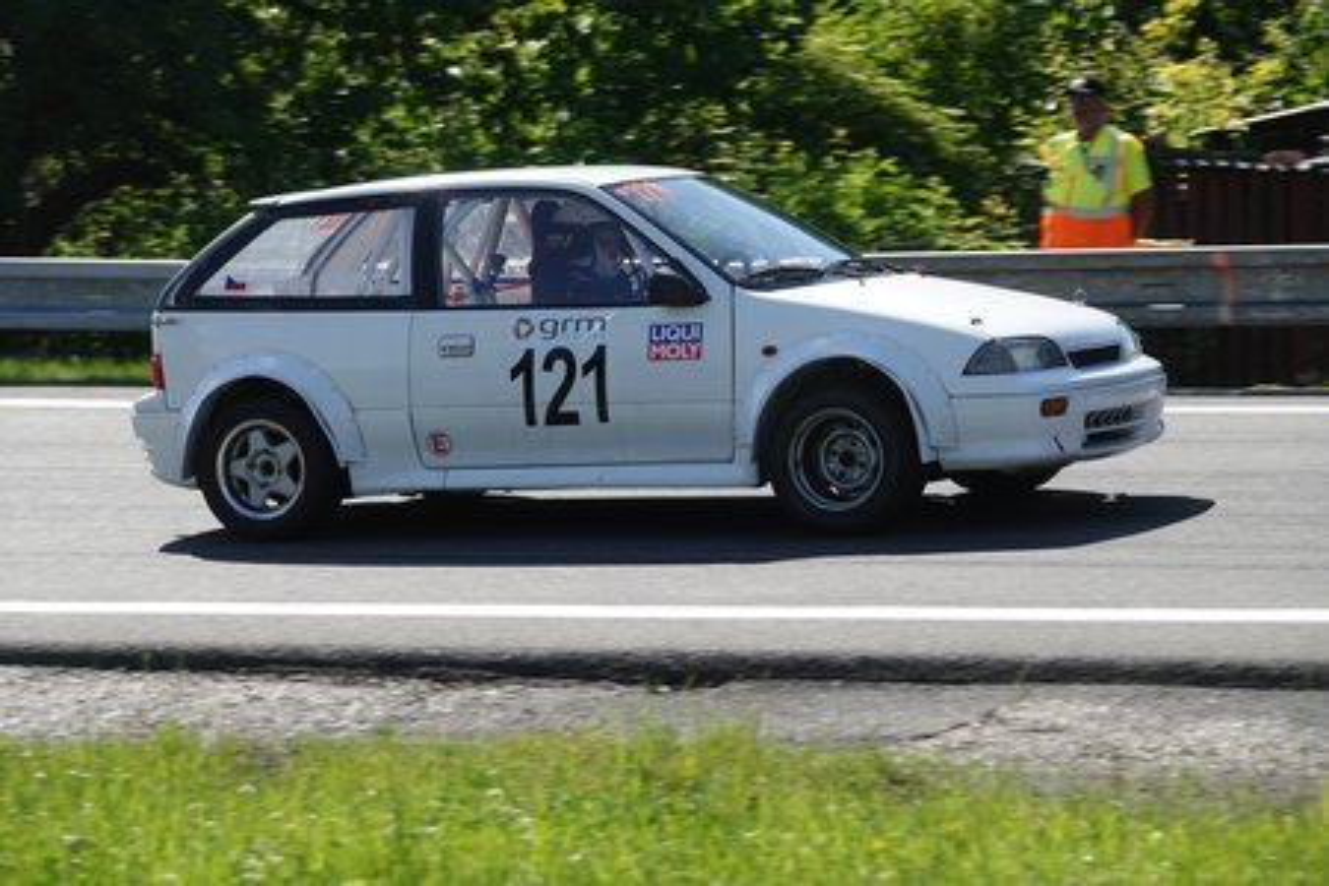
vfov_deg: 8.9
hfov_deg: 13.3
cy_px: 443
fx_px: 5685
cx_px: 664
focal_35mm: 154
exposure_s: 1/800
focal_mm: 56.39
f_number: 4
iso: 125
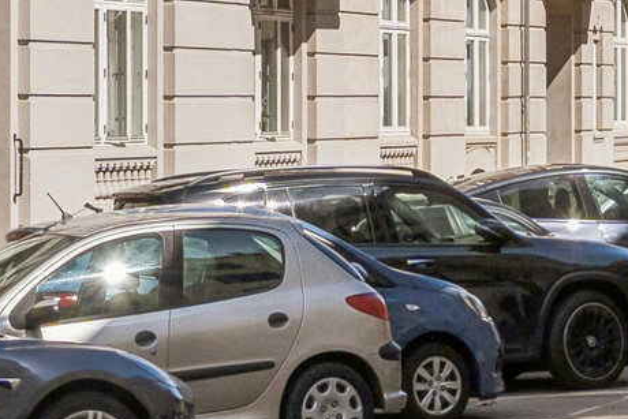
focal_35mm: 176
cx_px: 481
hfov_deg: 11.6
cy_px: -471
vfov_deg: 7.4
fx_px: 3071
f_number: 7.1
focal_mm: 18
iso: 200
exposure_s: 1/1000
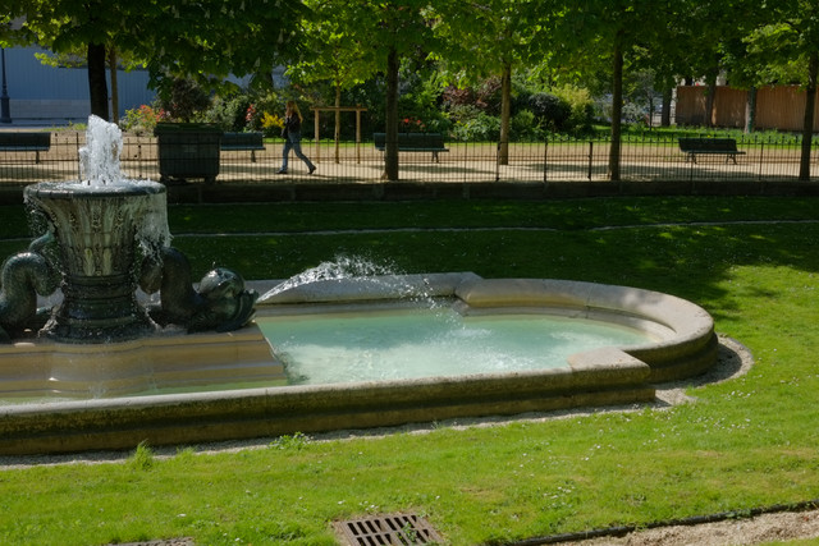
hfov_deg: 47.4
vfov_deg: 32.6
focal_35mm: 41
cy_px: 273
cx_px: 410
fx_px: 933
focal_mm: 27
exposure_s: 1/420
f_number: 7.1
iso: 200
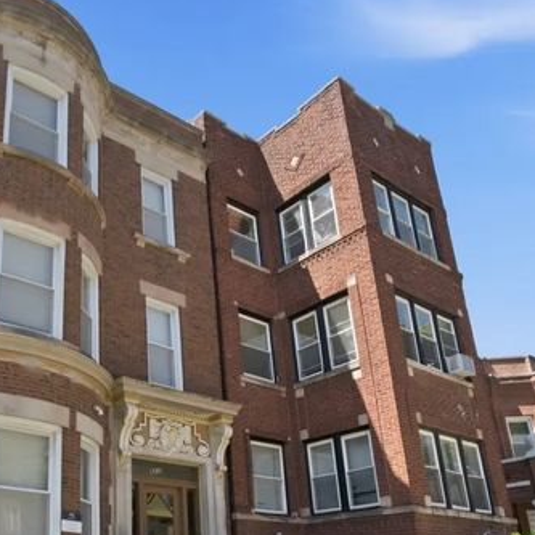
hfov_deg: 45.5
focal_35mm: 34
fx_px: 595
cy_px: 385
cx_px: 93
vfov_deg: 47.1
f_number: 8
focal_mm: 13
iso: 100
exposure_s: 1/125
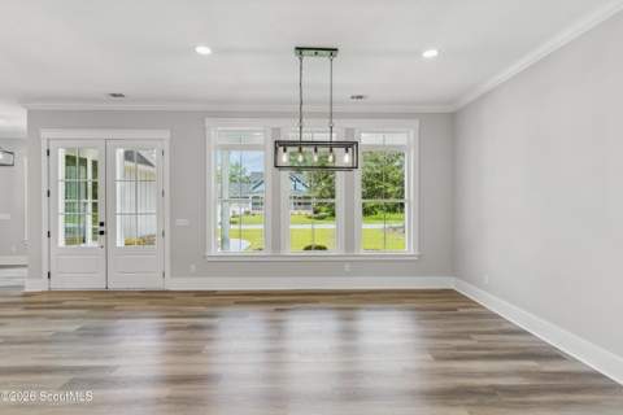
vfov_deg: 67.4
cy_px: 208
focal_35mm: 18
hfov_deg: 90.0
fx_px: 311
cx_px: 312
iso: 250
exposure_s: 1/80
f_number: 8
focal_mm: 18
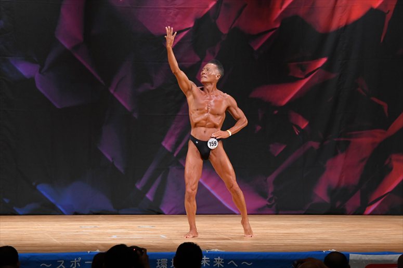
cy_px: 134
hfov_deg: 10.2
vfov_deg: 6.8
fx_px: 2260
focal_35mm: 202
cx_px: 202
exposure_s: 1/400
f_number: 5.6
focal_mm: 135
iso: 3200
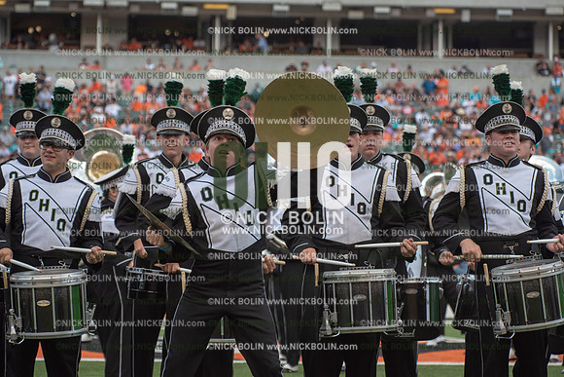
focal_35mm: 140
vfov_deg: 9.8
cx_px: 282
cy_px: 188
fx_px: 2194
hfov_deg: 14.7
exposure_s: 1/1250
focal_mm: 140
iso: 400
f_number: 5.6
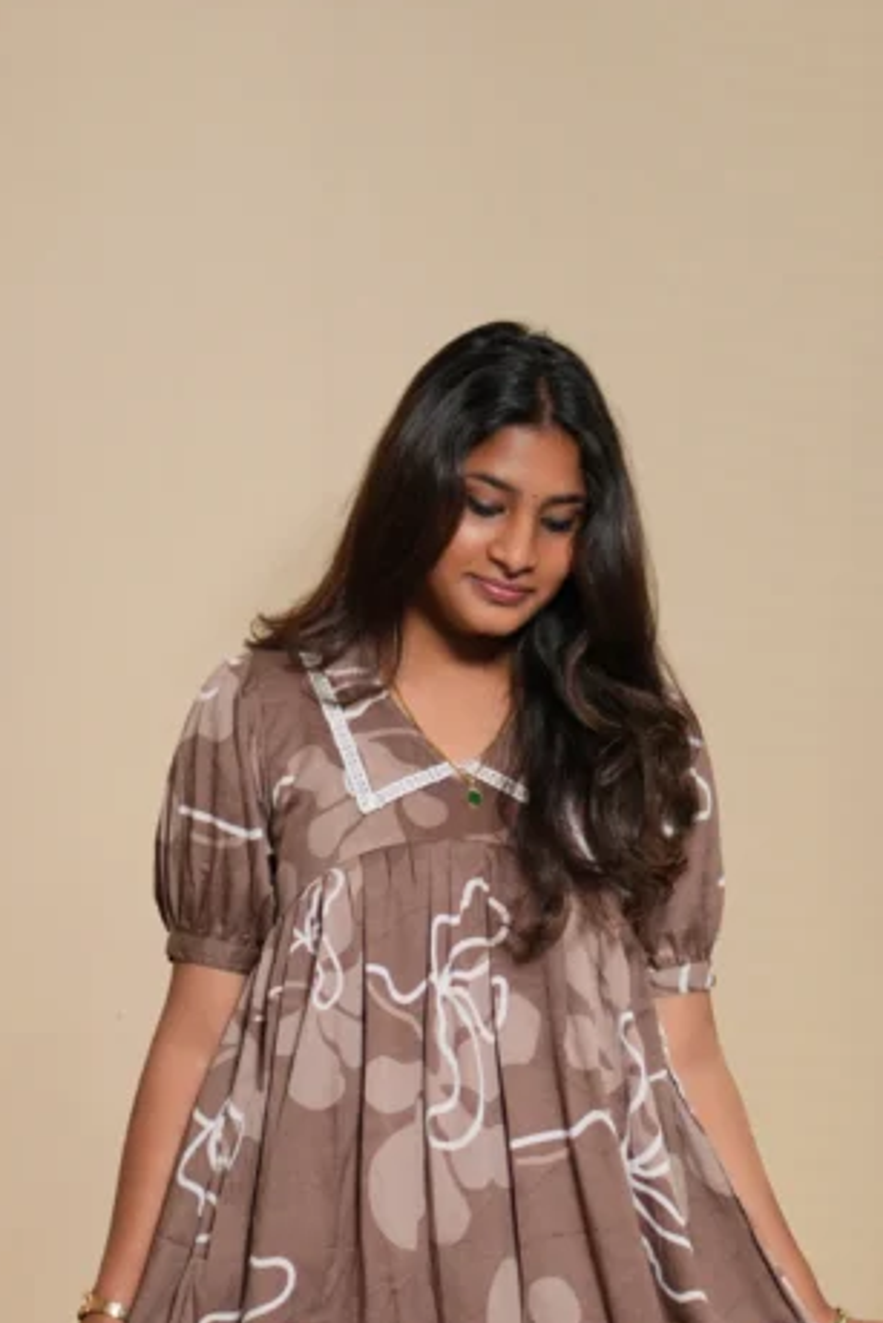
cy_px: 1150
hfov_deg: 10.4
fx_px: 4852
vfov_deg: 15.4
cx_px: 512
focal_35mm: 132
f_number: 1.8
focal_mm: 50
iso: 160
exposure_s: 1/125
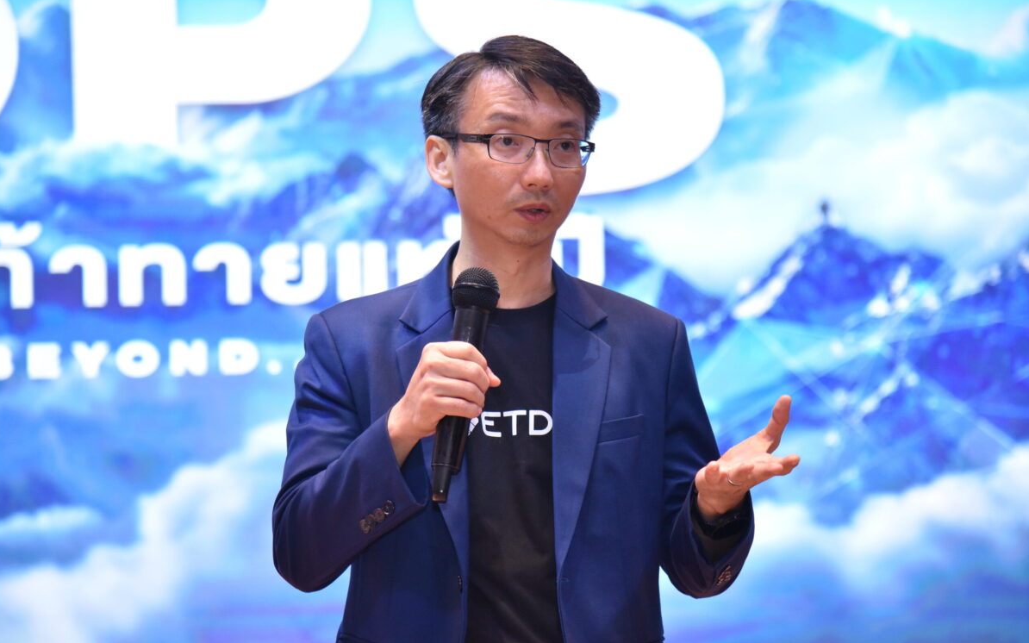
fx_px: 3449
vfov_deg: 10.6
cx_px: 513
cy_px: 300
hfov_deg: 17.0
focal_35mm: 123
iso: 2500
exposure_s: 1/160
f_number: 4
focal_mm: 120
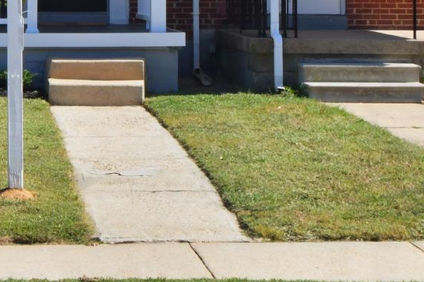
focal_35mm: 127
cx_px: -7
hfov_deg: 15.8
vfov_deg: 10.4
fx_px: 1495
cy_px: -156
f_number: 18
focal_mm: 24
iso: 500
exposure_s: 1/200
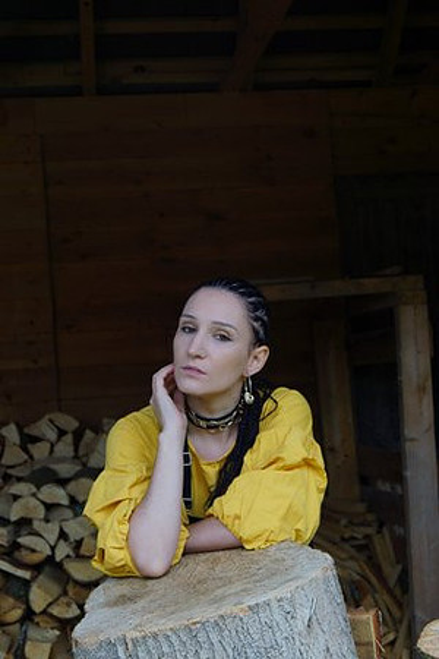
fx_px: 1097
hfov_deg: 22.6
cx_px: 220
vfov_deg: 33.4
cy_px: 330
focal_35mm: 60
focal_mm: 40
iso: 100
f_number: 6.3
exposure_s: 1/80
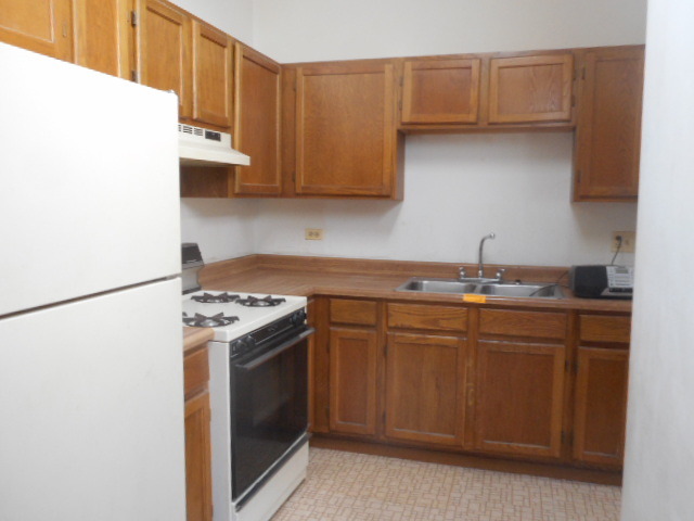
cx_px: 347
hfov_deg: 61.7
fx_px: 581
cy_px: 260
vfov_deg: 48.2
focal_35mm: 29
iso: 220
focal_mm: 5.2
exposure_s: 1/30
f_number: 4
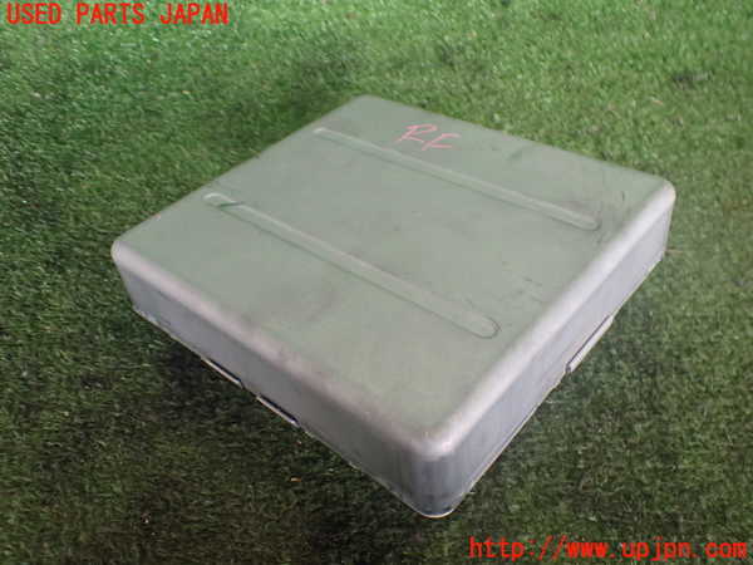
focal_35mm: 30
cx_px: 376
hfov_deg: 60.0
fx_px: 653
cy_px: 282
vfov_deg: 46.8
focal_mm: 5.4
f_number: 2.3
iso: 500
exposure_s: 1/125
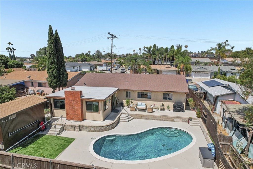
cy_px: 84
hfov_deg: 78.6
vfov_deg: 57.2
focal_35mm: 22
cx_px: 126
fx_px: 155
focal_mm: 8.4
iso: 120
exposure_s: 1/800
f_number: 2.8
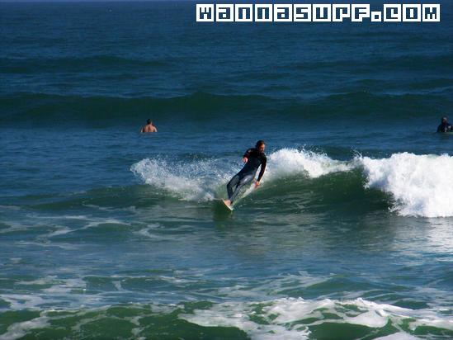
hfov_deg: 5.0
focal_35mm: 396
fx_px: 5183
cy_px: 170
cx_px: 226
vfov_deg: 3.8
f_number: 7.1
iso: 200
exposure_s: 1/1250
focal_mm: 70.2
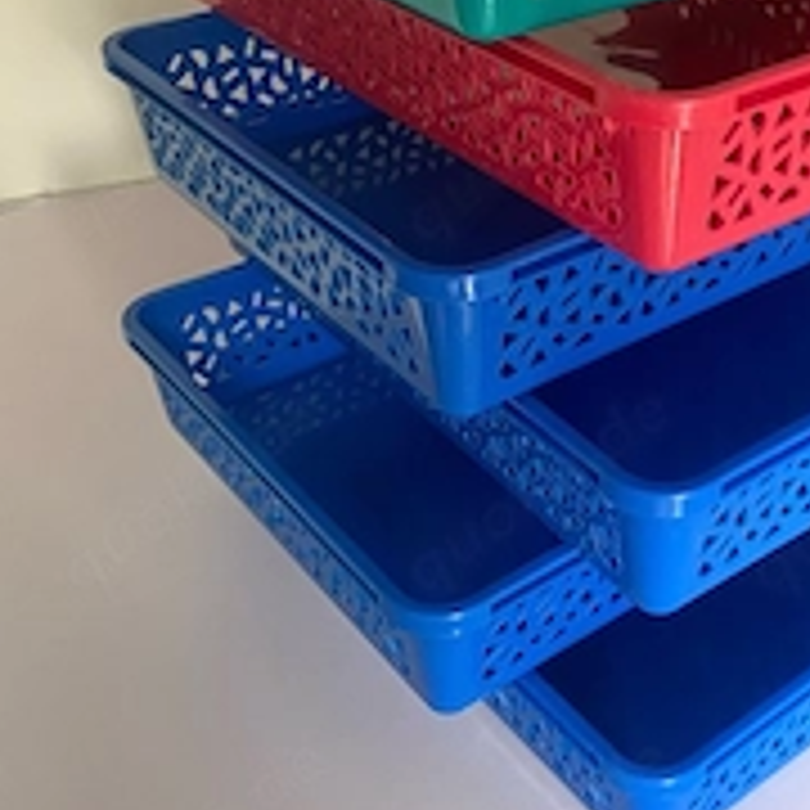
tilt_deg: -26.1
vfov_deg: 32.7
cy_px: 189
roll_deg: -2.5
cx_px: 634
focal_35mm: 51
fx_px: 1350
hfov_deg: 32.6
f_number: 1.8
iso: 200
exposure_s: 1/60
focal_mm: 4.25
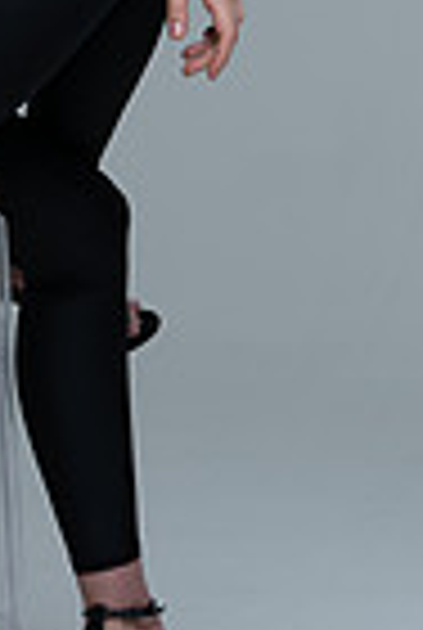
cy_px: -14
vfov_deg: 6.9
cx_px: -112
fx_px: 5226
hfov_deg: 4.6
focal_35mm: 298
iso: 320
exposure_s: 1/160
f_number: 9
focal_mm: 93
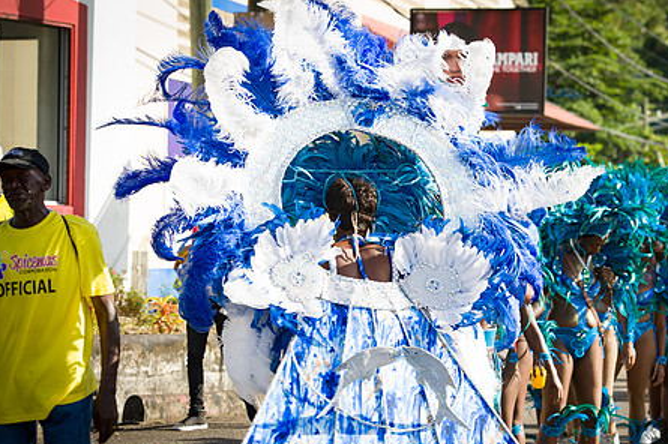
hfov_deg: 15.4
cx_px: 428
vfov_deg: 10.3
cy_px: 276
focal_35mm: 133
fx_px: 2466
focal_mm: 102
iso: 100
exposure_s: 1/200
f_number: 6.3
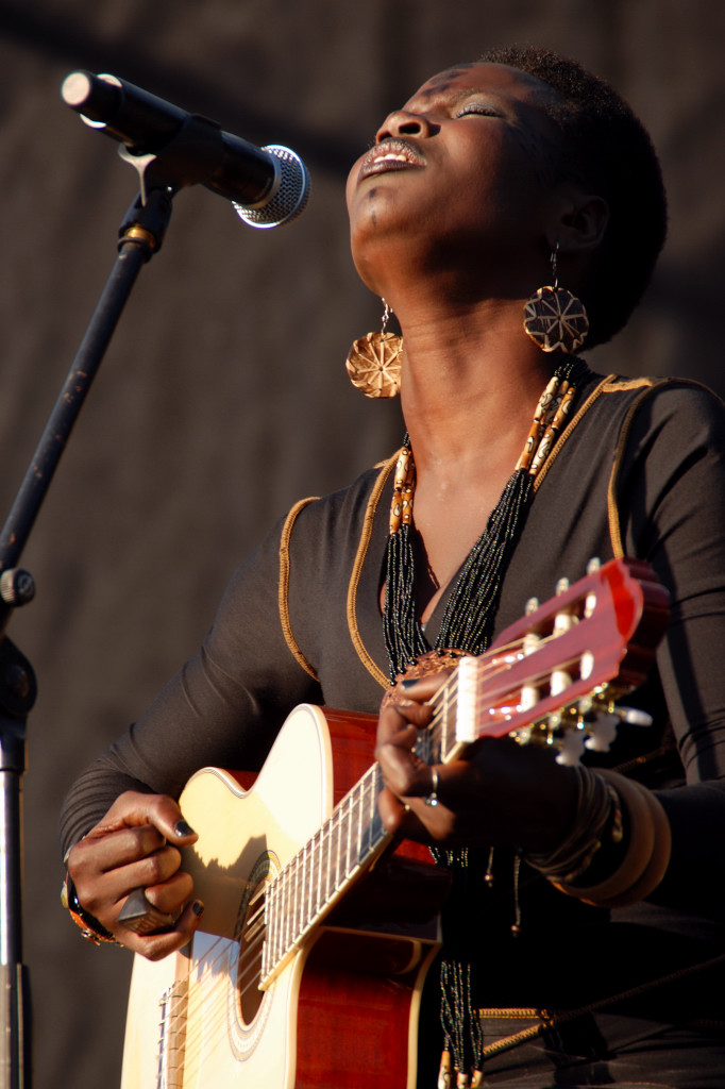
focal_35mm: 34
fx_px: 1043
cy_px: 544
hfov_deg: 38.3
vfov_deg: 55.1
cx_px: 362
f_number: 3.8
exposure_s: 1/125
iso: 100
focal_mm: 23
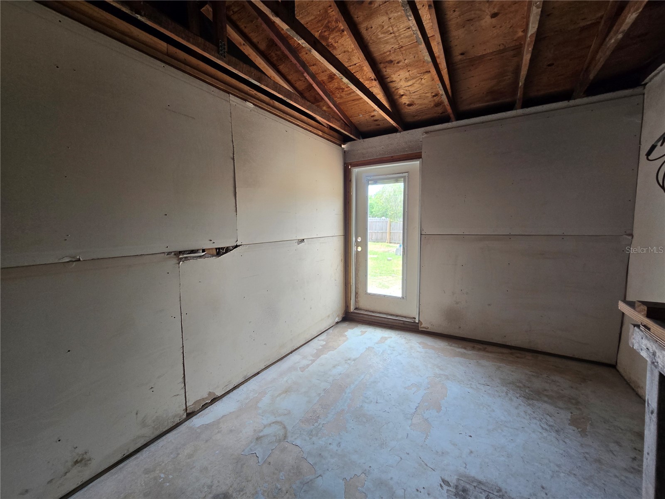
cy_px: 250
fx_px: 250
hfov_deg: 106.2
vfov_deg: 89.9
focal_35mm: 13
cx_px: 332
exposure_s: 1/60
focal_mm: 2.2
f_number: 2.2
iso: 100
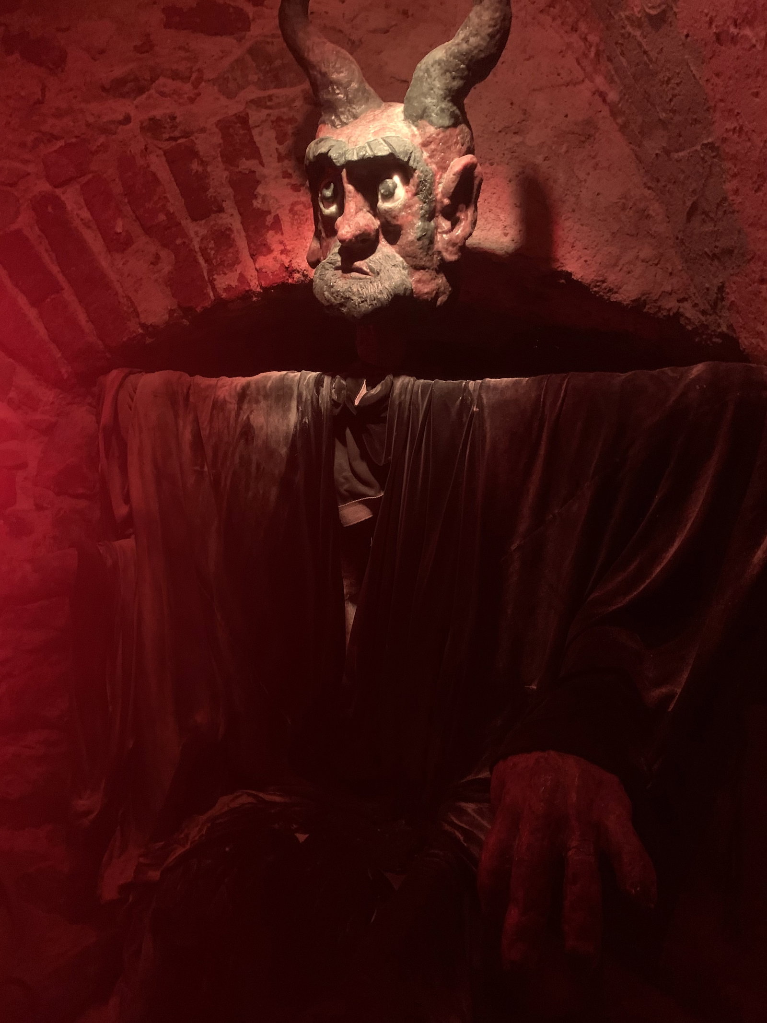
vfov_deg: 67.3
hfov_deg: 53.1
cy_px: 512
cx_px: 384
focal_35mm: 26
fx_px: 768
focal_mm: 4.25
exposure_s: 1/19
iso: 640
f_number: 1.8
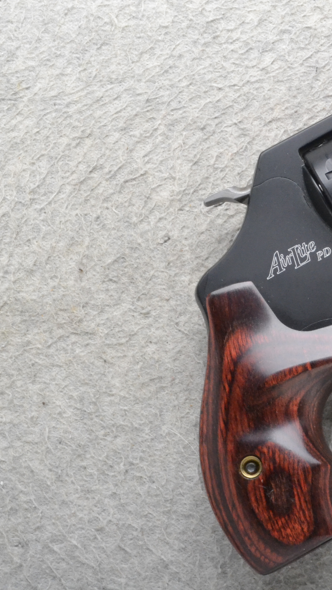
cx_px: 409
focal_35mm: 114
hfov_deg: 10.4
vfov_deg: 18.8
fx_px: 1784
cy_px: 296
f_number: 20
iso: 3200
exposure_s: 1/160
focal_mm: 48
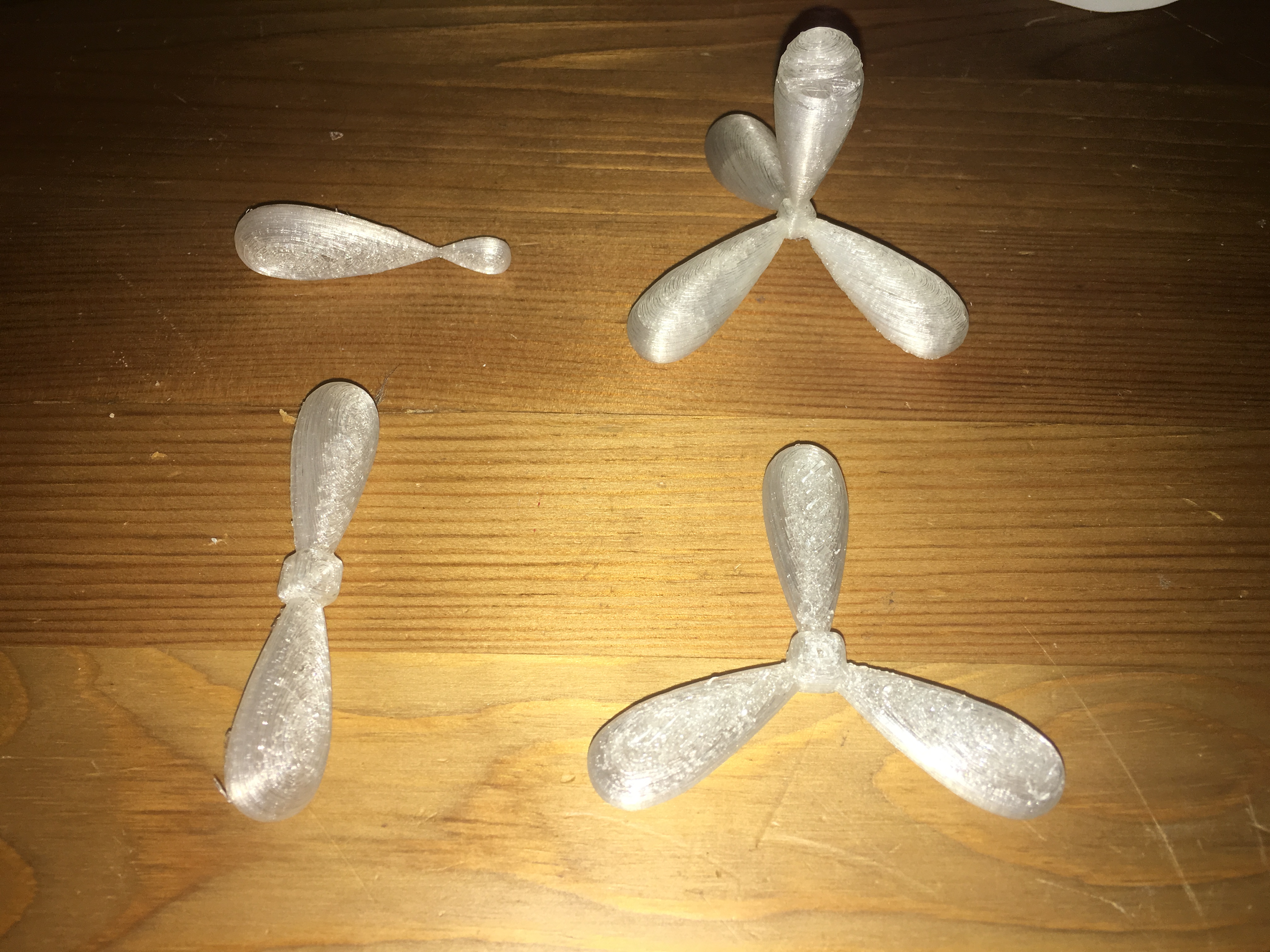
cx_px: 635
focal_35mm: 29
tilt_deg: -59.2
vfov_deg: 48.2
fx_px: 1064
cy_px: 476
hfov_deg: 61.7
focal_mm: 4.15
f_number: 2.2
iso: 25
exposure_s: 1/57
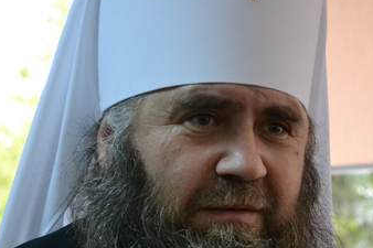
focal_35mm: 195
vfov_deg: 7.0
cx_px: 200
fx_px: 2021
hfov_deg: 10.5
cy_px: 225
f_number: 5.6
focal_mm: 55
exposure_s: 1/160
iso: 3200
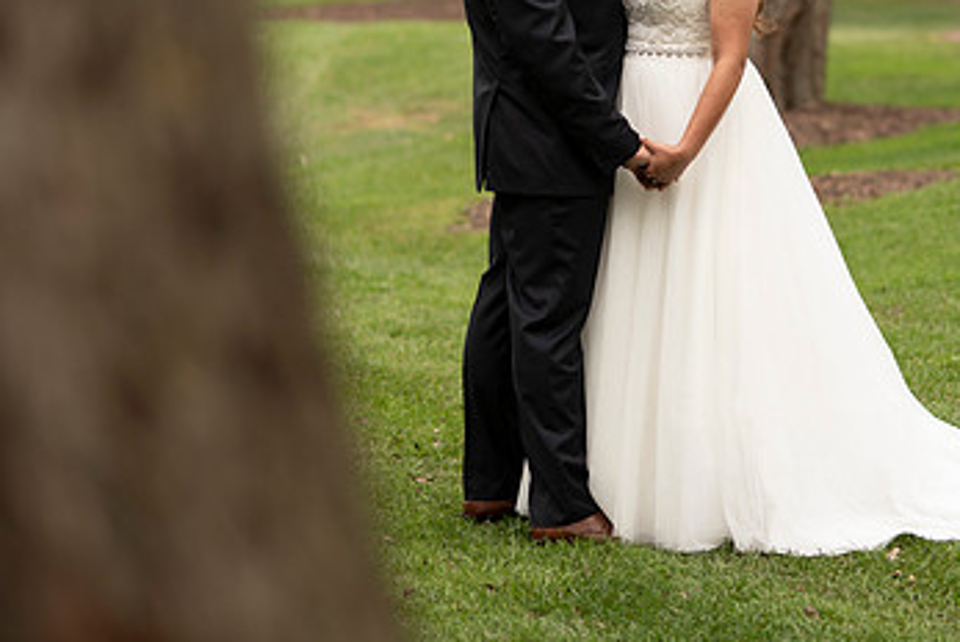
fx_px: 3790
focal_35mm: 142
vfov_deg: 9.7
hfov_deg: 14.4
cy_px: 167
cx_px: 661
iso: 125
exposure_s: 1/400
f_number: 2.2
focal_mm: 85
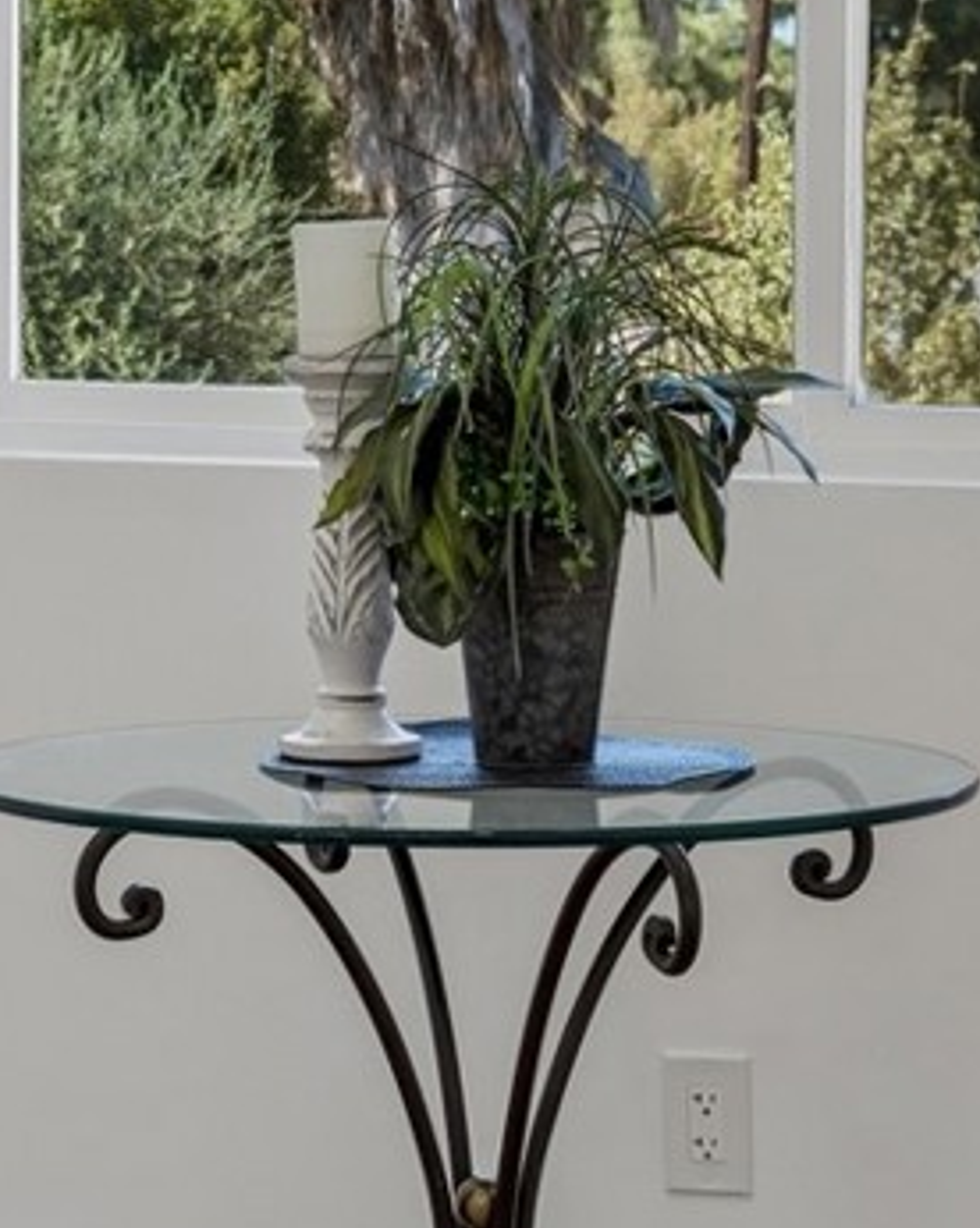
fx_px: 5048
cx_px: 217
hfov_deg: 11.1
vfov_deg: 13.8
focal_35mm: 139
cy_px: 213
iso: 160
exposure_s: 1/100
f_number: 8
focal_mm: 50
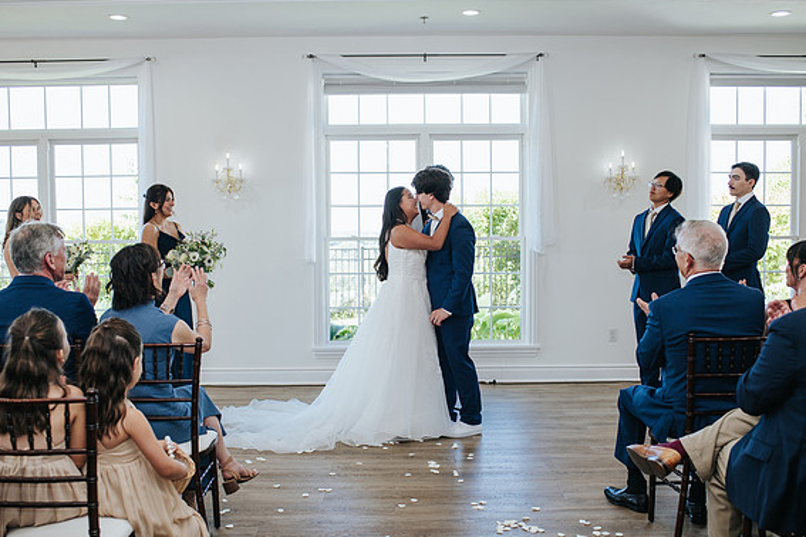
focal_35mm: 40
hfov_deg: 48.5
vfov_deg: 33.4
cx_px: 394
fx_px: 895
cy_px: 300
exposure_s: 1/200
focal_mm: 35
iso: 360
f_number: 3.5
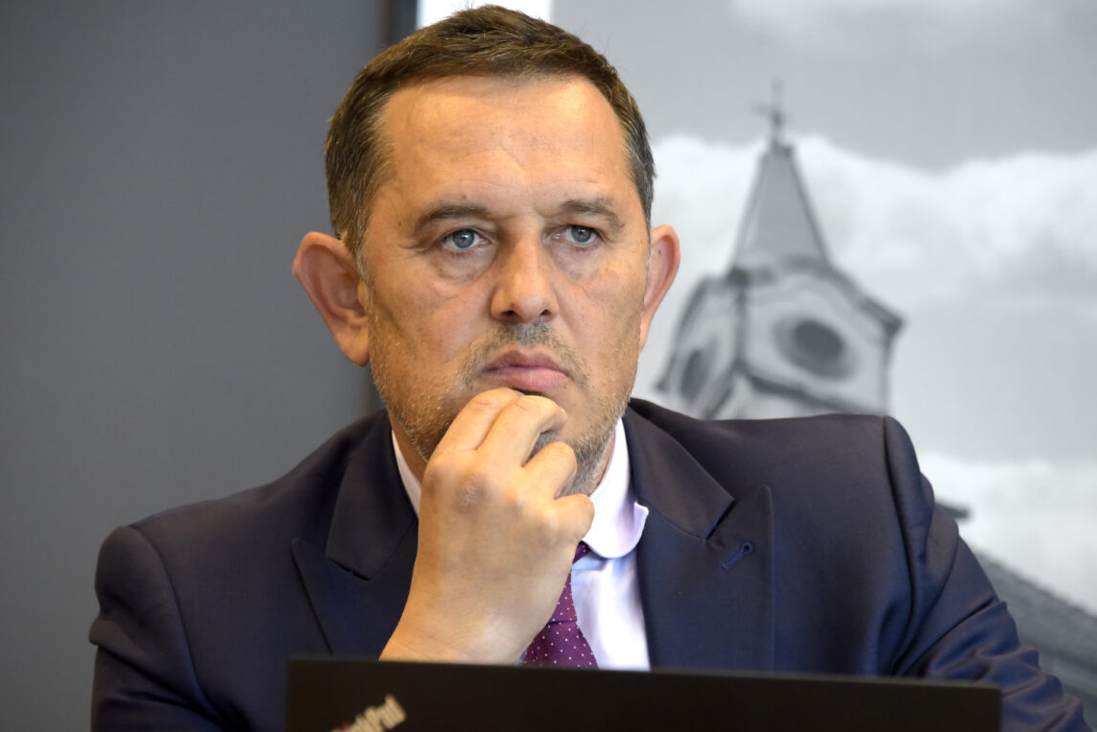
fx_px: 6828
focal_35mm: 224
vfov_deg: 6.1
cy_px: 380
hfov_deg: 9.2
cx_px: 590
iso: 2500
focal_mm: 200
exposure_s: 1/125
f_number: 6.3
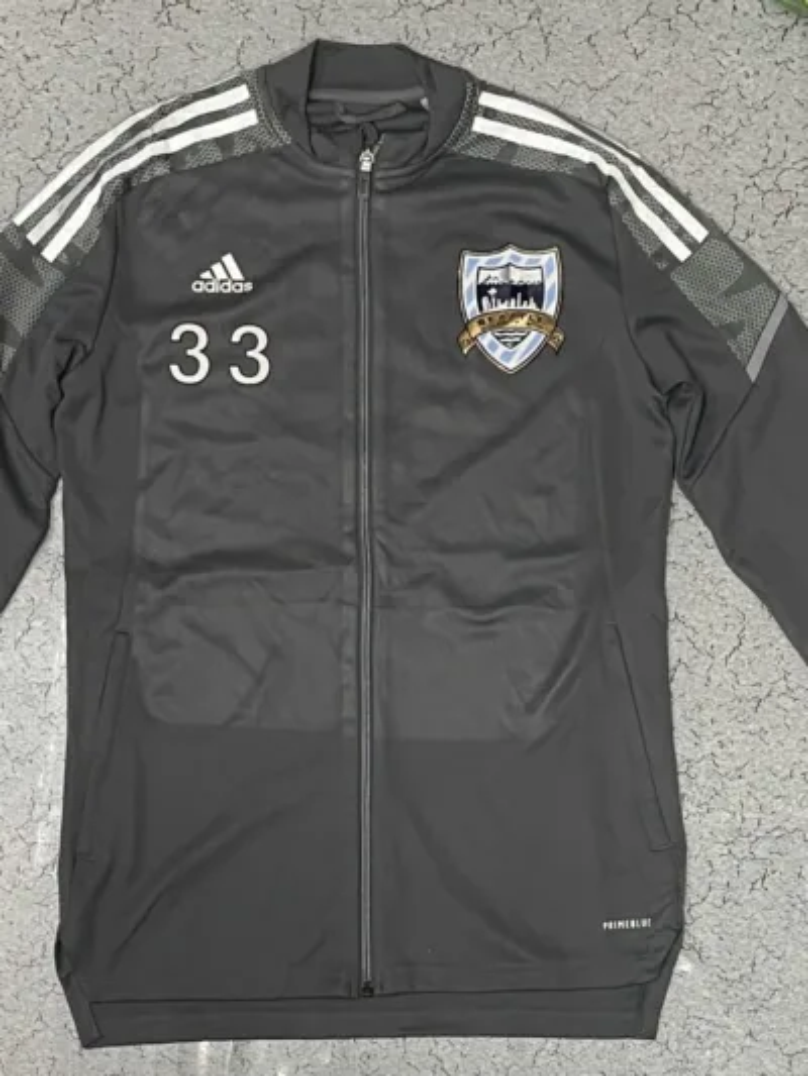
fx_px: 809
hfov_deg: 53.1
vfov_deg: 67.3
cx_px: 404
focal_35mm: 26
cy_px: 538
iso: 160
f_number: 1.6
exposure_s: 1/50
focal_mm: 4.2
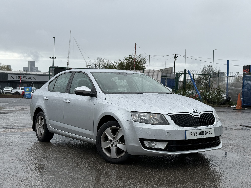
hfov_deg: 39.7
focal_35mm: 48
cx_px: 126
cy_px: 94
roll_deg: -1.4
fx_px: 348
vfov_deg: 30.3
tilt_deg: +1.2
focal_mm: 6.76
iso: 64
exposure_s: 1/2667
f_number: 1.78
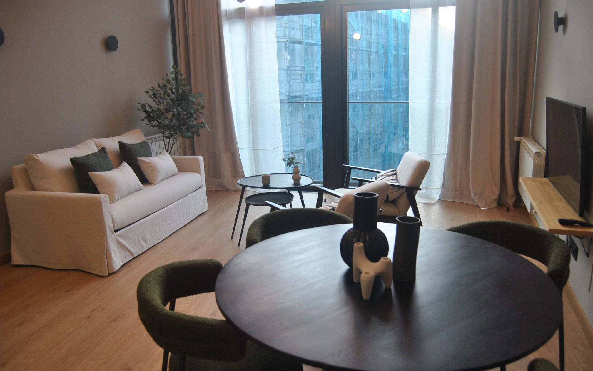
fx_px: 453
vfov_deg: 44.5
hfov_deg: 66.5
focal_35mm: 28
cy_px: 199
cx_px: 295
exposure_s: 1/50
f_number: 3.5
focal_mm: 18
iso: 200
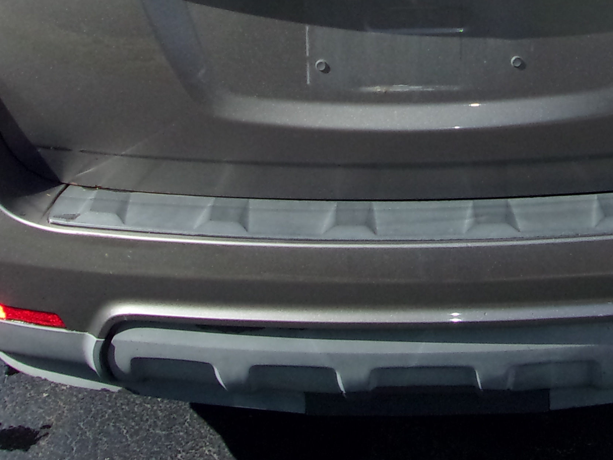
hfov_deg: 25.7
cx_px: 458
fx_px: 1328
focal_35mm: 75
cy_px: -62
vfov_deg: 18.8
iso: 200
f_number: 10.4
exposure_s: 1/160
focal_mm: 4.9
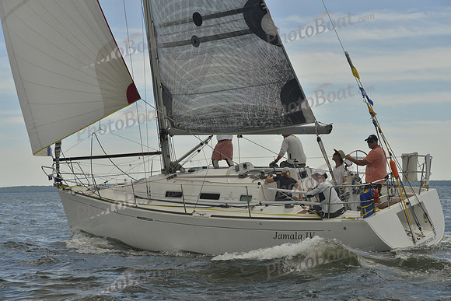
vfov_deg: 19.5
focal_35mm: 70
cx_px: 226
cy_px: 150
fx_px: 877
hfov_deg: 28.8
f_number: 7.1
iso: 200
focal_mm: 70
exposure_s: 1/640
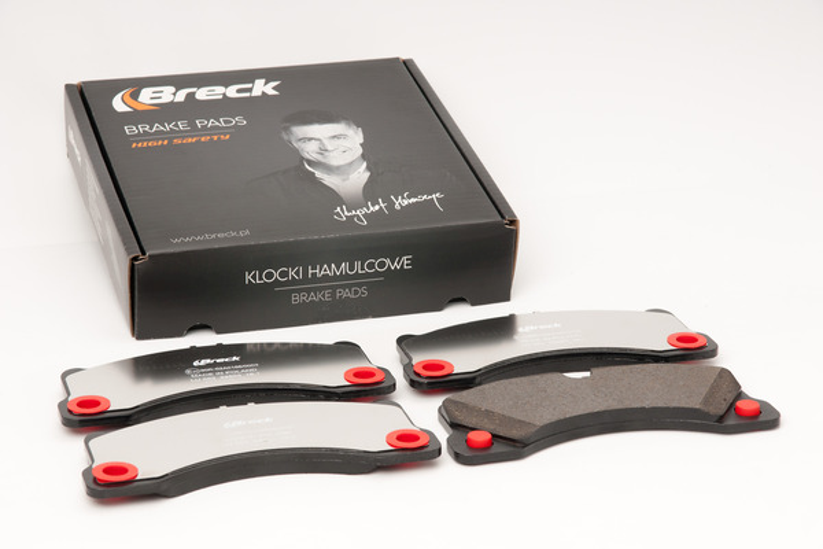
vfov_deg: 13.0
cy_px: 274
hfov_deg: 19.5
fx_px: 2400
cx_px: 412
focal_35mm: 105
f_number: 11
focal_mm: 70
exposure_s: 1/200
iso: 100
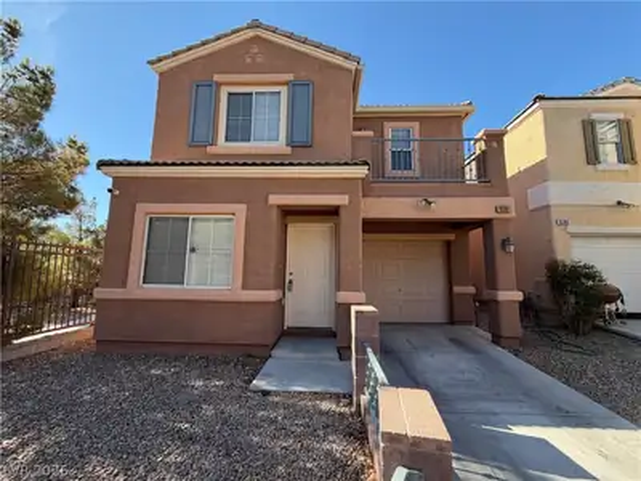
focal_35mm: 14
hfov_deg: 102.1
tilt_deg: +6.5
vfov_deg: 85.7
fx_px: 259
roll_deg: -0.4
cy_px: 240
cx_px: 320
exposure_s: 1/502
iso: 50
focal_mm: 2.22
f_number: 2.2
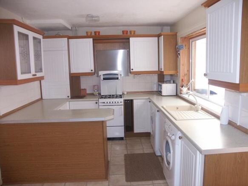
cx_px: 124
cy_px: 93
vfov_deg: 49.7
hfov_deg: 63.5
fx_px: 201
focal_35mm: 28
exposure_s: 1/90
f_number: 2.8
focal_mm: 7.43
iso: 200
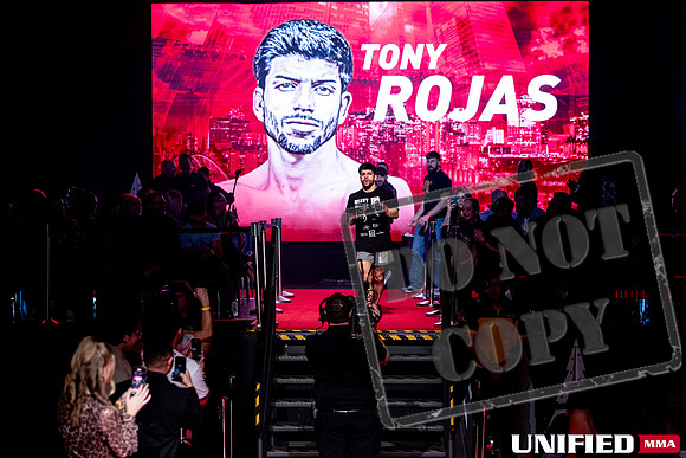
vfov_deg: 15.2
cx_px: 343
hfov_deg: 22.6
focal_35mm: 90
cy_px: 229
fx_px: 1715
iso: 2500
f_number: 2.8
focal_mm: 90
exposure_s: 1/640
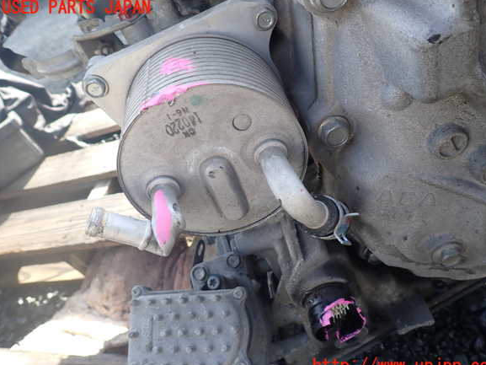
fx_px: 365
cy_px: 187
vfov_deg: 53.1
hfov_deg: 67.3
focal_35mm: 26
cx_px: 250
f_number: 2.8
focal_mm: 4.5
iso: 100
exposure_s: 1/125
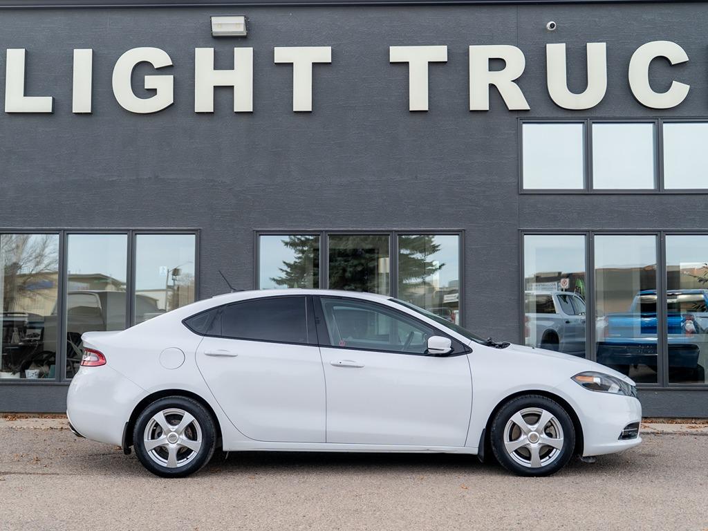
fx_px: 956
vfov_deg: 31.0
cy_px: 253
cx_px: 345
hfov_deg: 40.6
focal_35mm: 47
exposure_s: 1/200
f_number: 4
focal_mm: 36
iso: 125
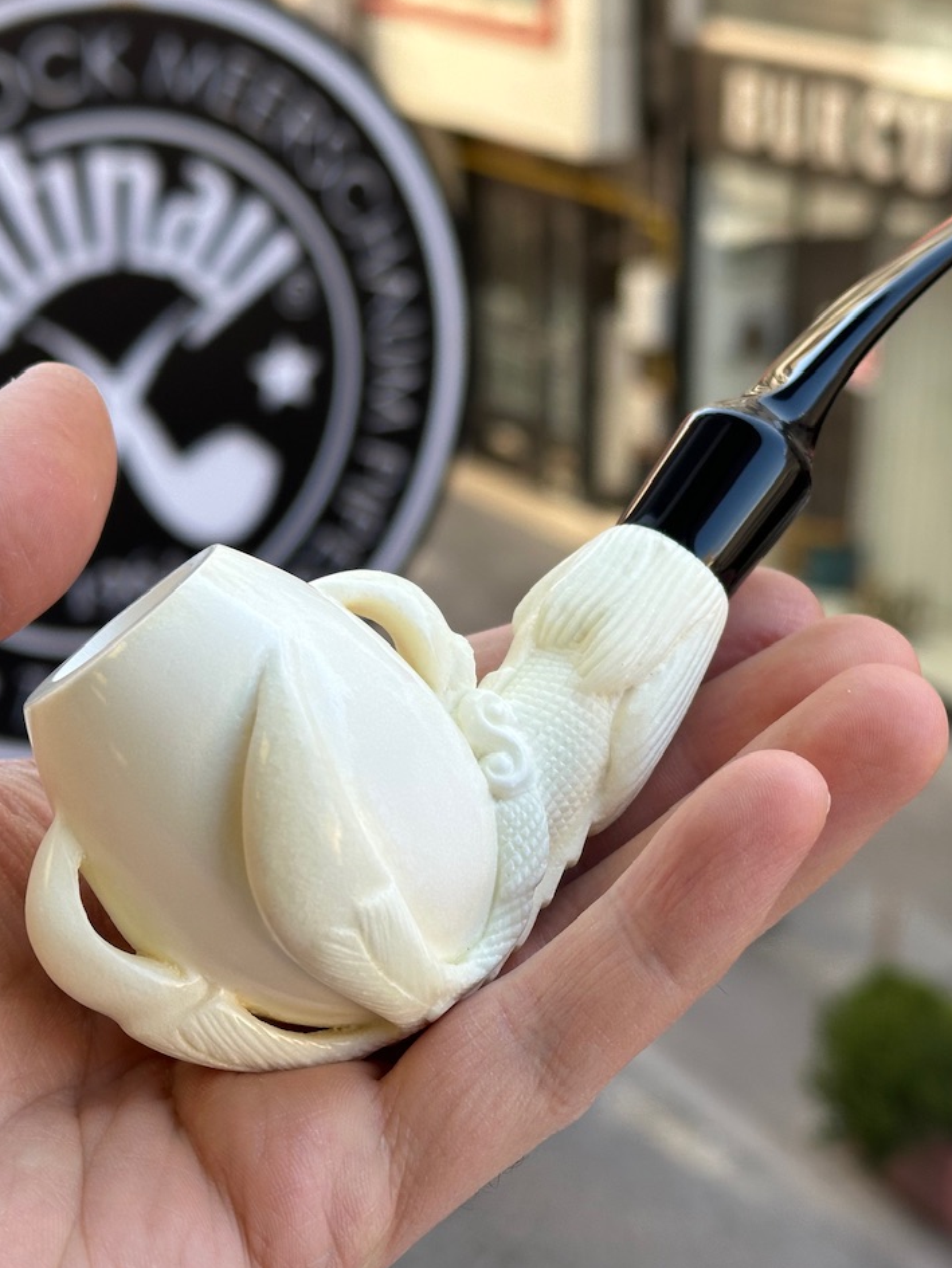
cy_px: 640
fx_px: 2383
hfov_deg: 22.6
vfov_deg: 29.8
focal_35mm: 65
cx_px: 514
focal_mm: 6.86
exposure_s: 1/535
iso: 64
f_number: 1.78
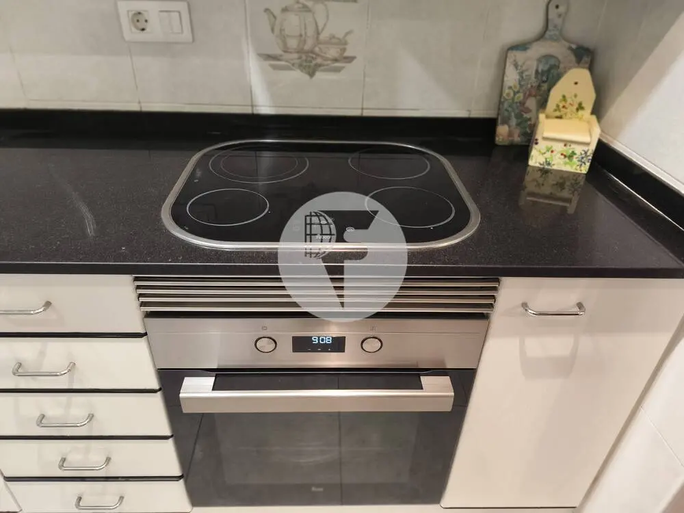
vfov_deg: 58.9
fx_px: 454
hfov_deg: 73.9
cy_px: 256
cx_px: 342
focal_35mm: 23
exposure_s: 1/50
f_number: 1.65
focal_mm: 6.18
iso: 800
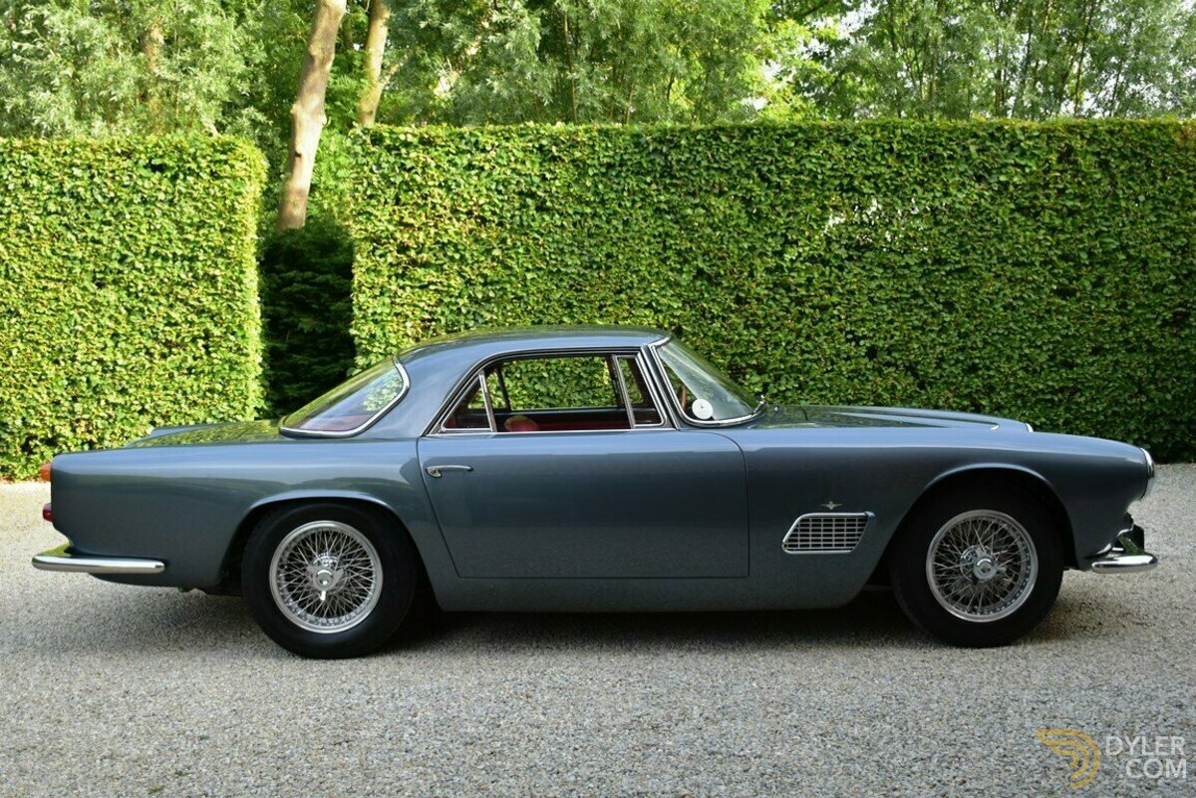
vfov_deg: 38.4
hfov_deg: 55.1
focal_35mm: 34
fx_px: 1146
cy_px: 399
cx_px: 598
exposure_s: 1/125
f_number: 3.8
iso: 200
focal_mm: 23
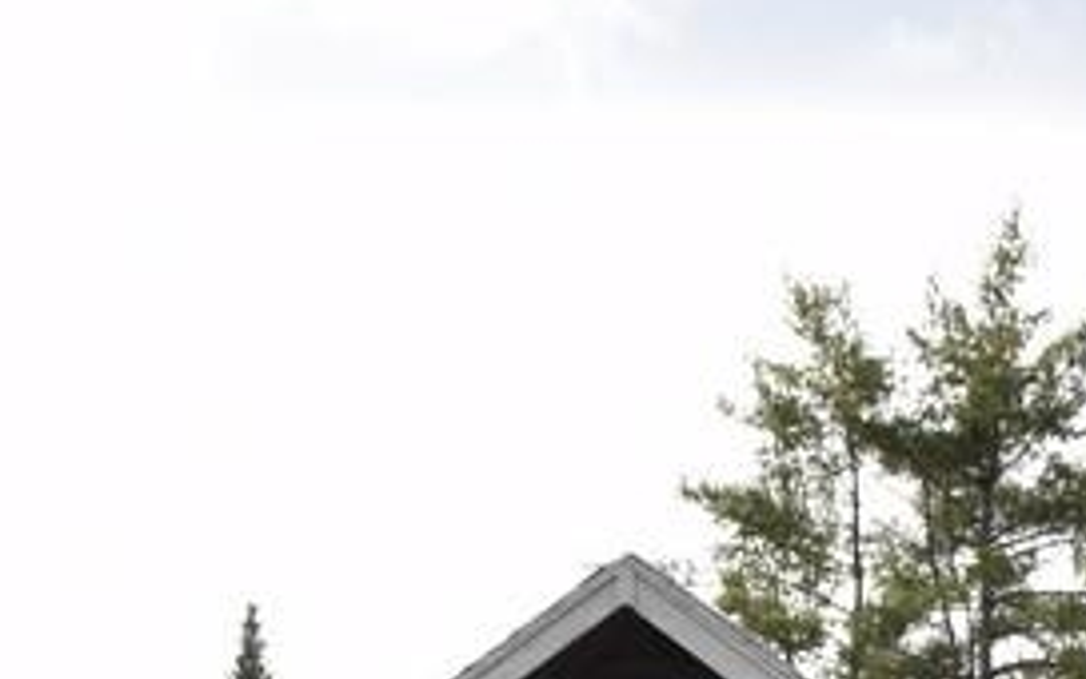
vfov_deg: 7.6
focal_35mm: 162
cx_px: 156
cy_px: 1550
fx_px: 4795
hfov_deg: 12.8
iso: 100
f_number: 8
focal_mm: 24
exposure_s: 1/200
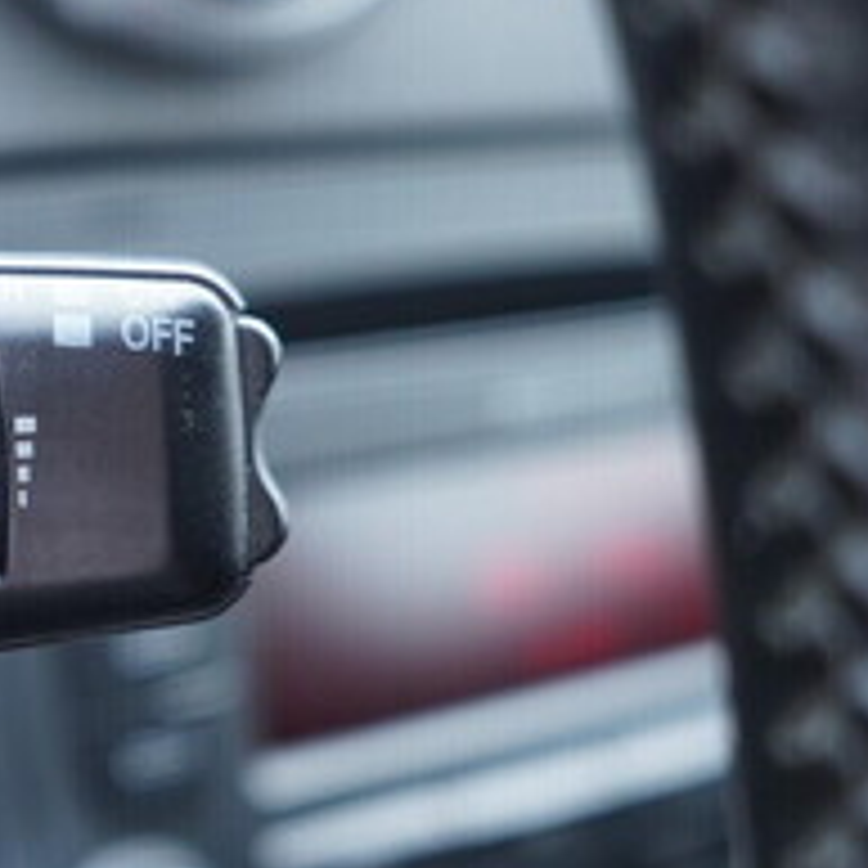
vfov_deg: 19.9
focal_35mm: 87
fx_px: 2468
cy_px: 443
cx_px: -238
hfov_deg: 18.6
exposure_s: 1/40
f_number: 2.8
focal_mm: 24
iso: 640
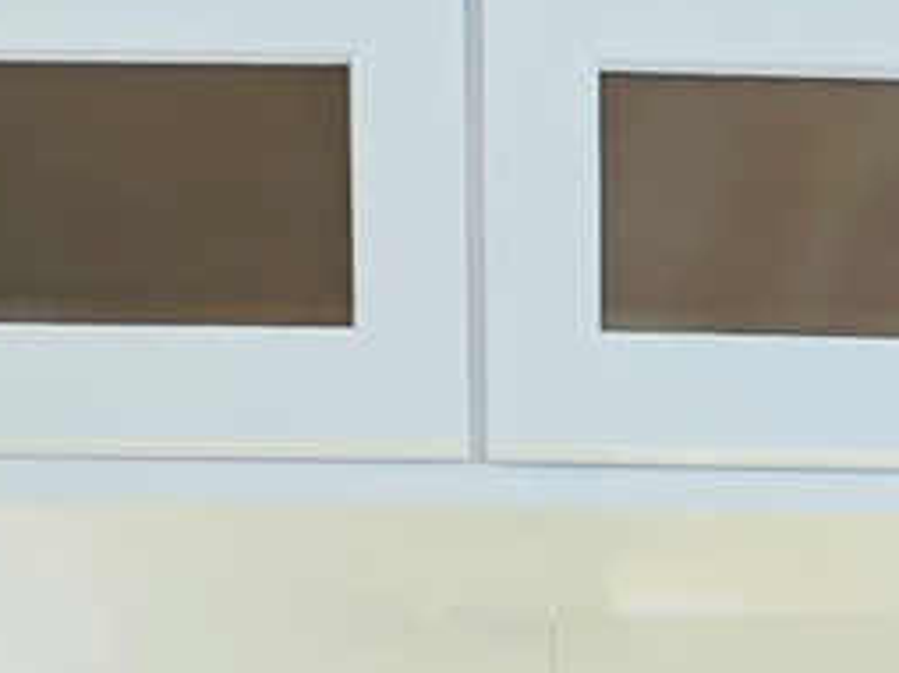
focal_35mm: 82
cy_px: 1966
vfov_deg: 11.4
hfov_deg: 23.4
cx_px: 743
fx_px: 2128
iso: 250
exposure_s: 1/50
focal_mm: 2.2
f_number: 1.9
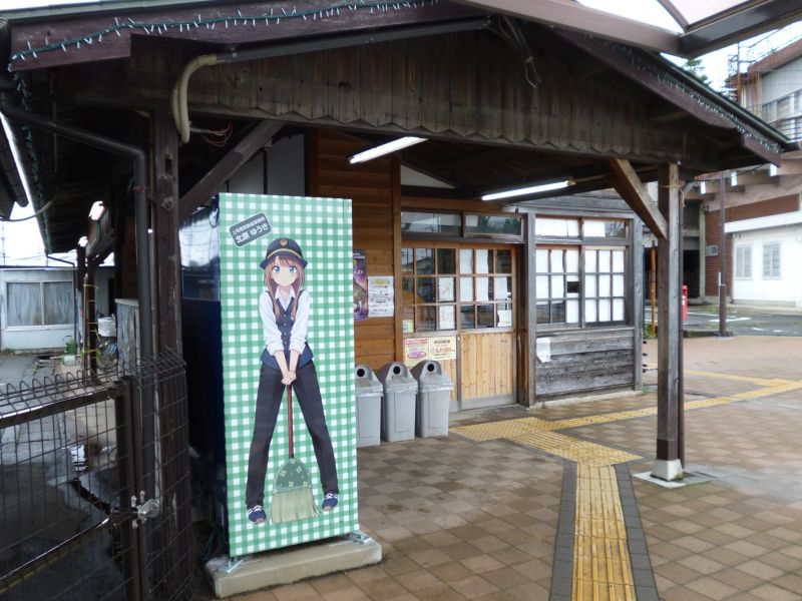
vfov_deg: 56.8
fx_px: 556
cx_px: 401
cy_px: 300
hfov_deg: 71.6
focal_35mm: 24
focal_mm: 4.3
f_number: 2.8
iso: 100
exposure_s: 1/80
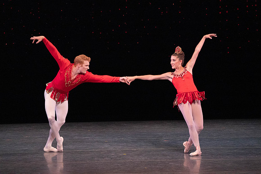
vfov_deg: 3.6
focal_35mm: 385
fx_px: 2792
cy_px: 87
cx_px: 130
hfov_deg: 5.4
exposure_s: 1/500
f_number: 11
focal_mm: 385
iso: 16000
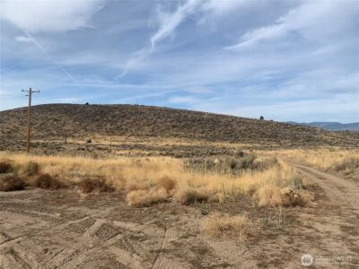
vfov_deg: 53.1
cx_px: 180
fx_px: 270
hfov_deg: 67.3
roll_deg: -0.2
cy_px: 134
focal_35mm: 26
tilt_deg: +0.0
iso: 25
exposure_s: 1/2755
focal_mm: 4.25
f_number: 1.8
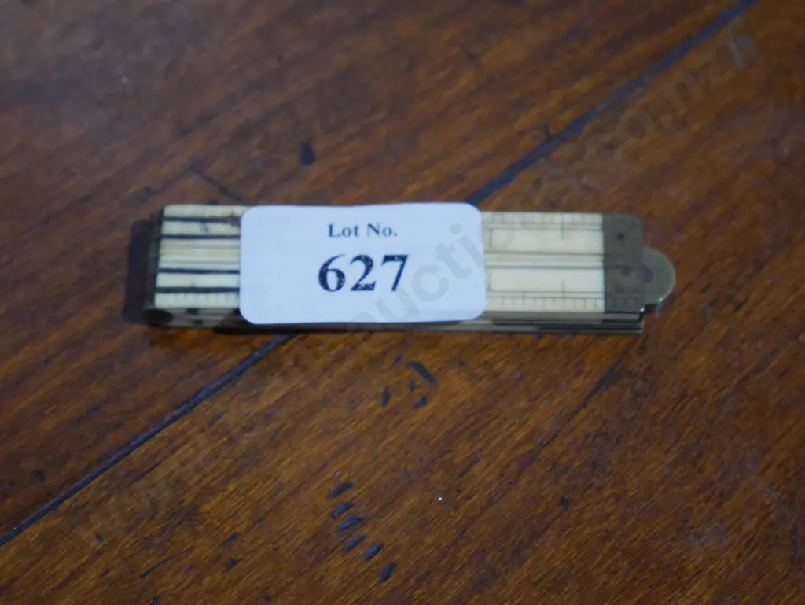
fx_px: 1954
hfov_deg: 23.3
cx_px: 402
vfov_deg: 17.6
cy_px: 302
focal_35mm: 84
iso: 1000
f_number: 5.6
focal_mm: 42
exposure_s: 1/100
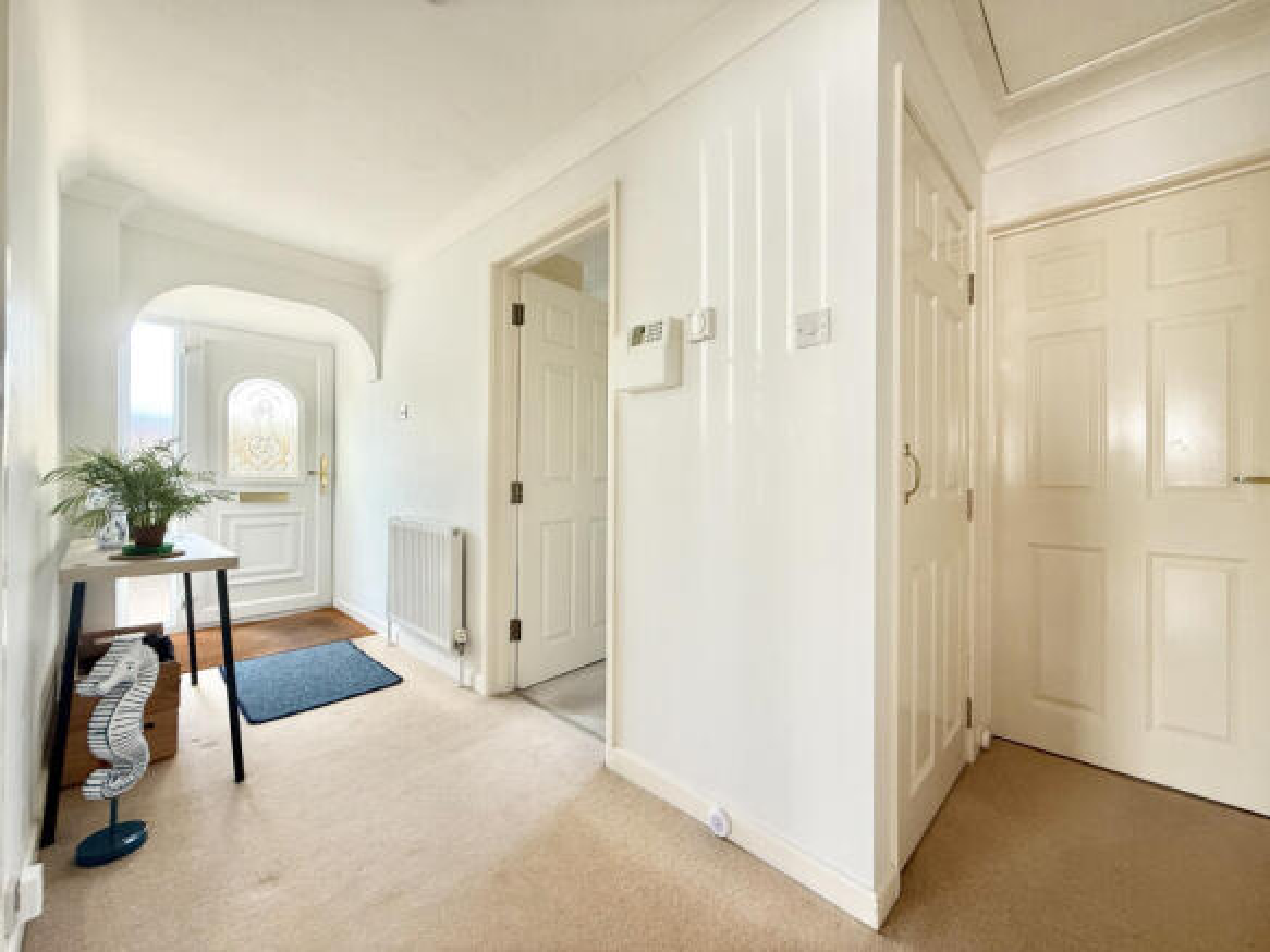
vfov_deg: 85.7
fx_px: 514
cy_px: 476
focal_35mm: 14
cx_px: 635
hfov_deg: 102.1
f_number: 2.2
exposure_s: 1/99
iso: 100
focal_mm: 2.22
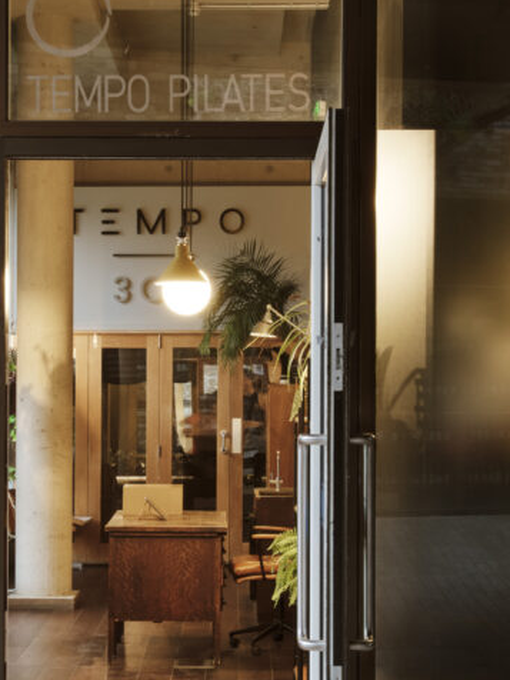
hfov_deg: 17.2
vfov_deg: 22.7
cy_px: 394
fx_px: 1689
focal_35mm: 86
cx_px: 224
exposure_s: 4
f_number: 22
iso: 400
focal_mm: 50
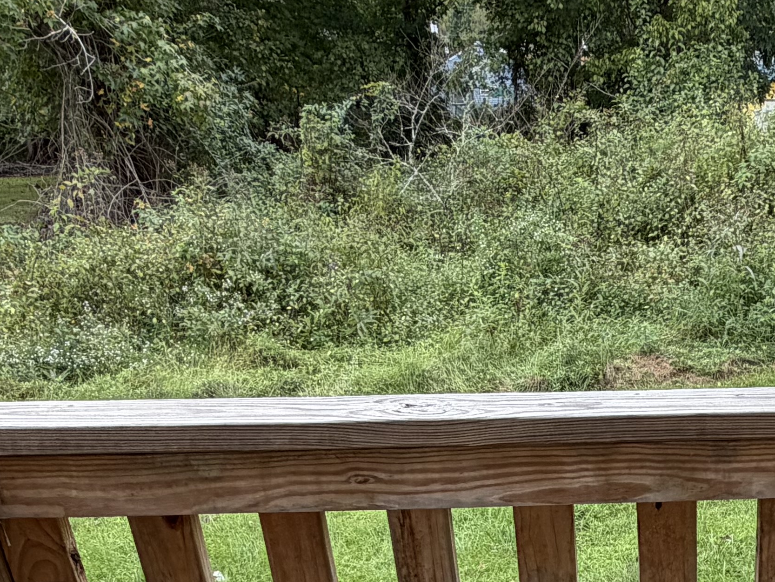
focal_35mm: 48
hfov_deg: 37.7
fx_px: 1075
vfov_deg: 26.2
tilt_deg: -31.5
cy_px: 740
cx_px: 655
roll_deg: +0.8
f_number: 2.2
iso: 50
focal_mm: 2.22
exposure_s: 1/403
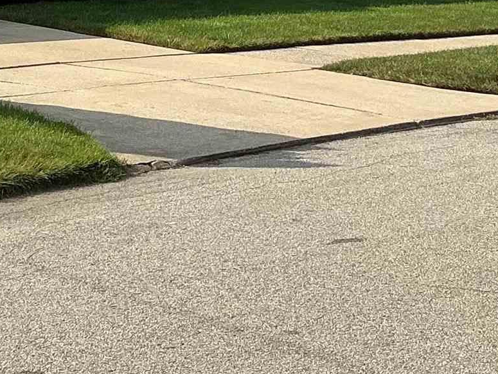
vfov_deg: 12.4
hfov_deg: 17.1
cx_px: 229
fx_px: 1654
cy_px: -129
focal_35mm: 115
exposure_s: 1/1984
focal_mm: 3
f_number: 1.8
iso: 25
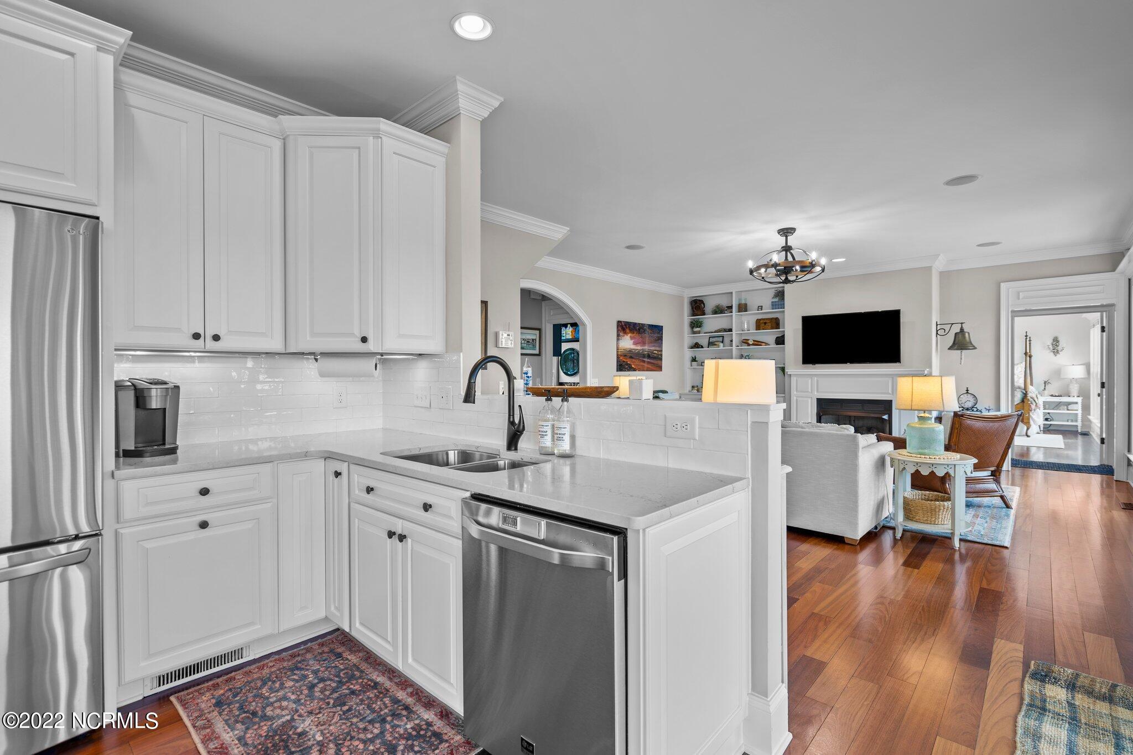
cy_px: 378
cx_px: 566
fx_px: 503
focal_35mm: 16
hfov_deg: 96.7
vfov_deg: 73.7
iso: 100
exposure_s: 1/6
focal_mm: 16
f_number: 4
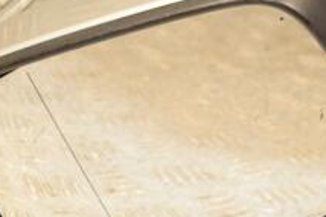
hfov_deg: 9.4
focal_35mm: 219
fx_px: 1980
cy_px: 87
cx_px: 265
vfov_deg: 6.3
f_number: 5.6
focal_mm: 52
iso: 800
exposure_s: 1/200
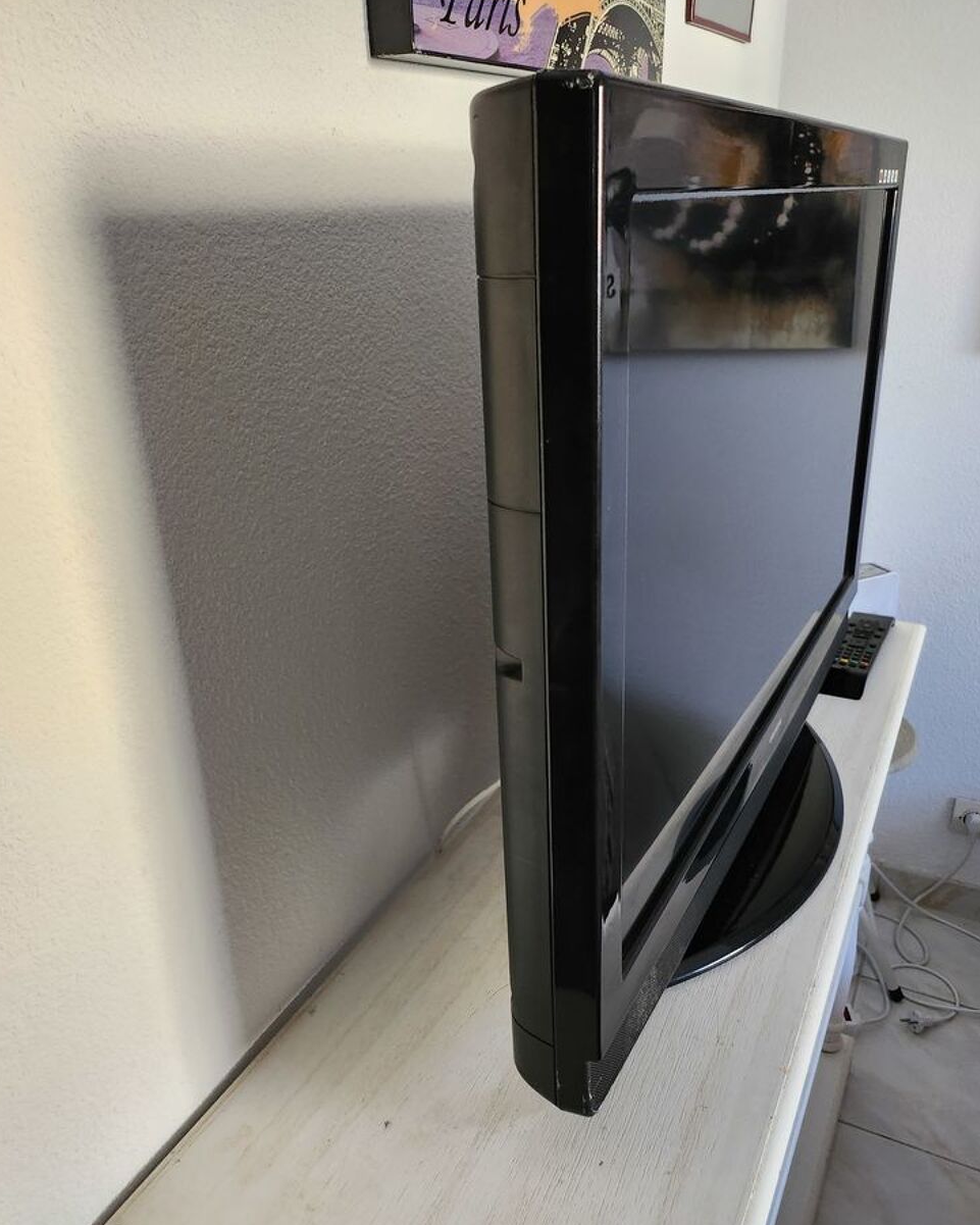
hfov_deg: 54.9
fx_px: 943
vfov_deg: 66.0
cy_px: 652
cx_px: 496
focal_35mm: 26
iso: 500
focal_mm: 5
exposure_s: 1/100
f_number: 1.8
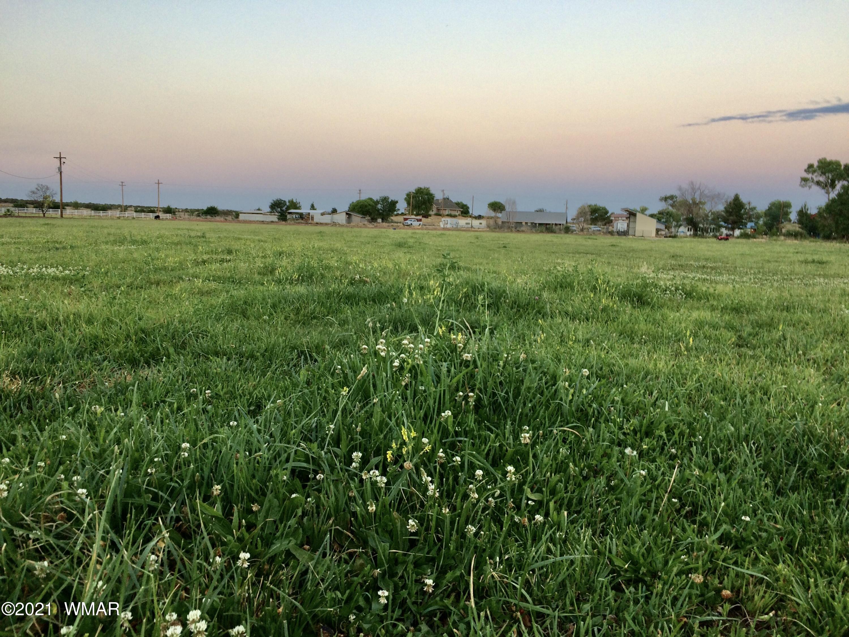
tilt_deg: -8.5
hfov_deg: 61.7
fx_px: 711
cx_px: 424
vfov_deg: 48.2
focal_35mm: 29
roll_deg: -1.3
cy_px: 318
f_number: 2.2
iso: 50
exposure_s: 1/30
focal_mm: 4.15
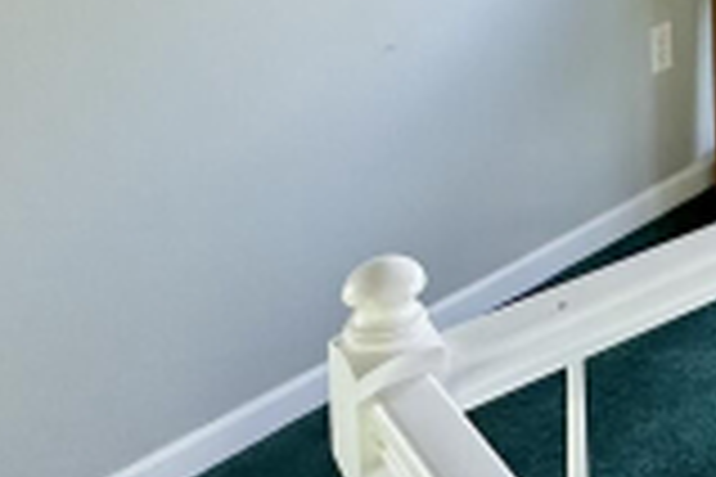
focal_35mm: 61
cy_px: -261
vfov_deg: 19.2
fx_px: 1213
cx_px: 867
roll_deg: +0.6
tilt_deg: -5.5
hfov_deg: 28.5
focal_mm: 2.22
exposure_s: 1/99
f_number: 2.2
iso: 250
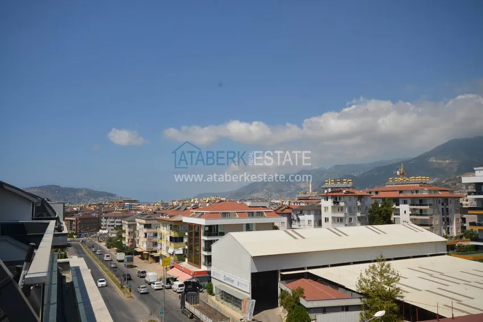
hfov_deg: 61.9
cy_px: 161
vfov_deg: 43.6
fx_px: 402
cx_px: 242
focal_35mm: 30
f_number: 11
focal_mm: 20
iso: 100
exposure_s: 1/250
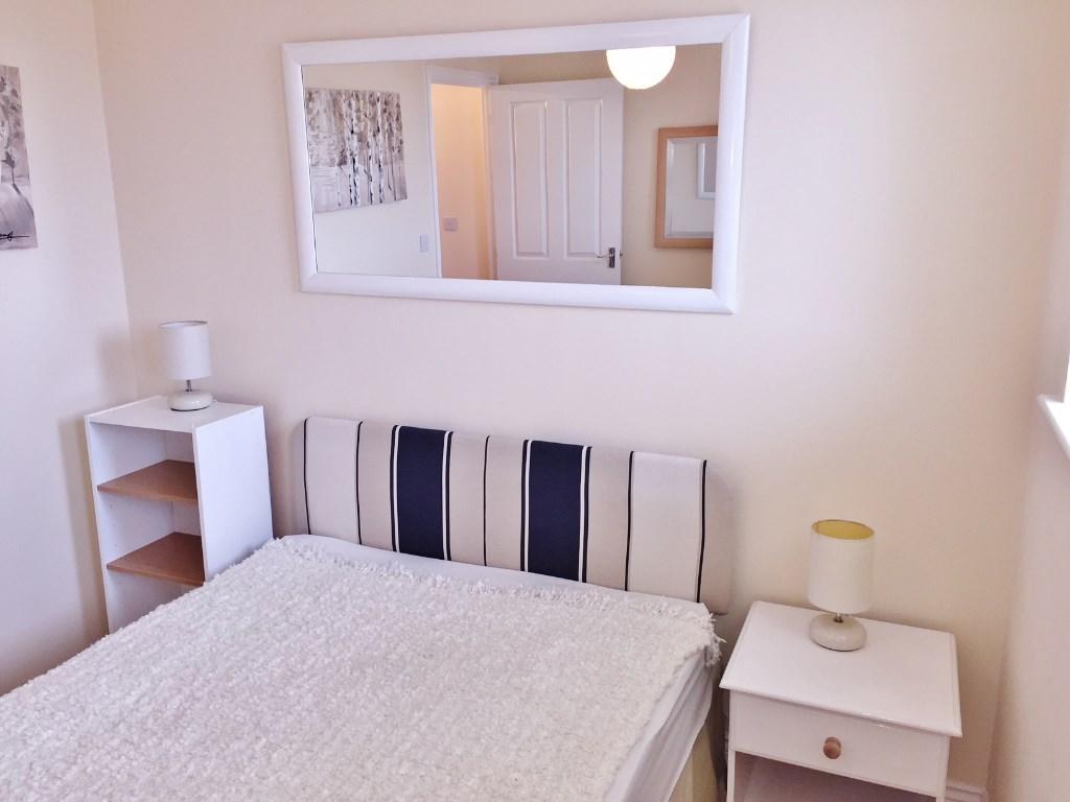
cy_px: 401
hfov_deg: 61.7
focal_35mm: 29
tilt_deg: -12.6
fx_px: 896
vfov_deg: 48.2
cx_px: 535
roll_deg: +0.2
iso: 50
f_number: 2.2
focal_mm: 4.15
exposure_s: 1/33
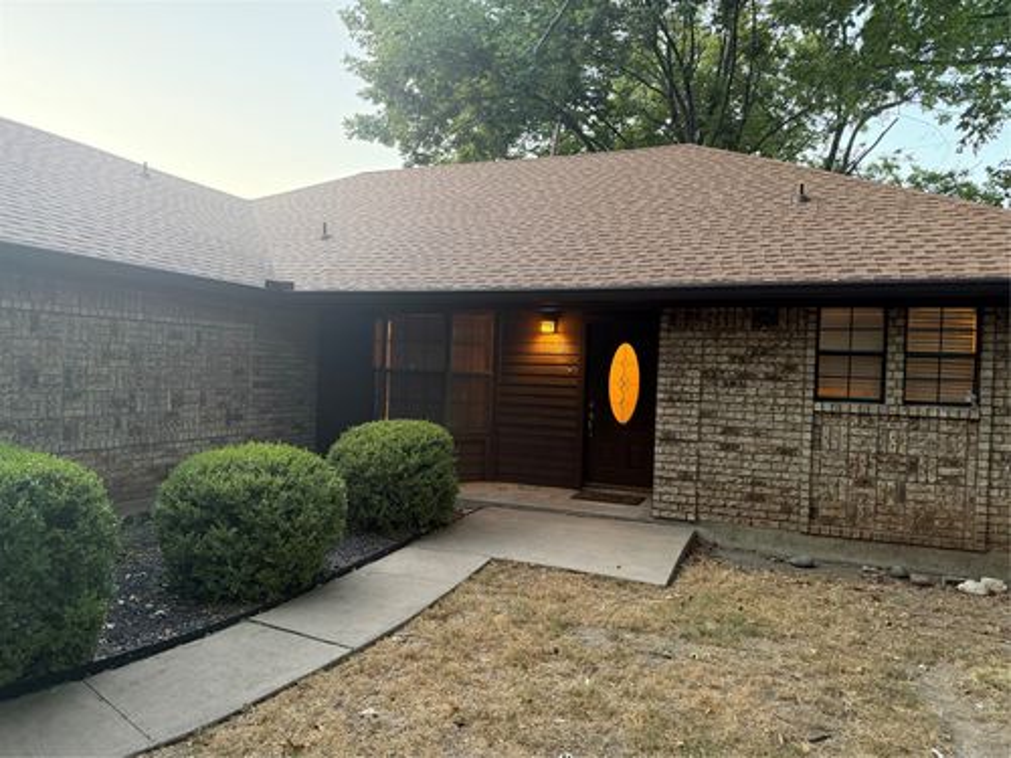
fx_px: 701
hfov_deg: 71.6
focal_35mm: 24
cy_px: 379
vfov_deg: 56.8
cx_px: 506
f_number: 1.78
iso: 250
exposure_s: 1/60
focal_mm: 6.76
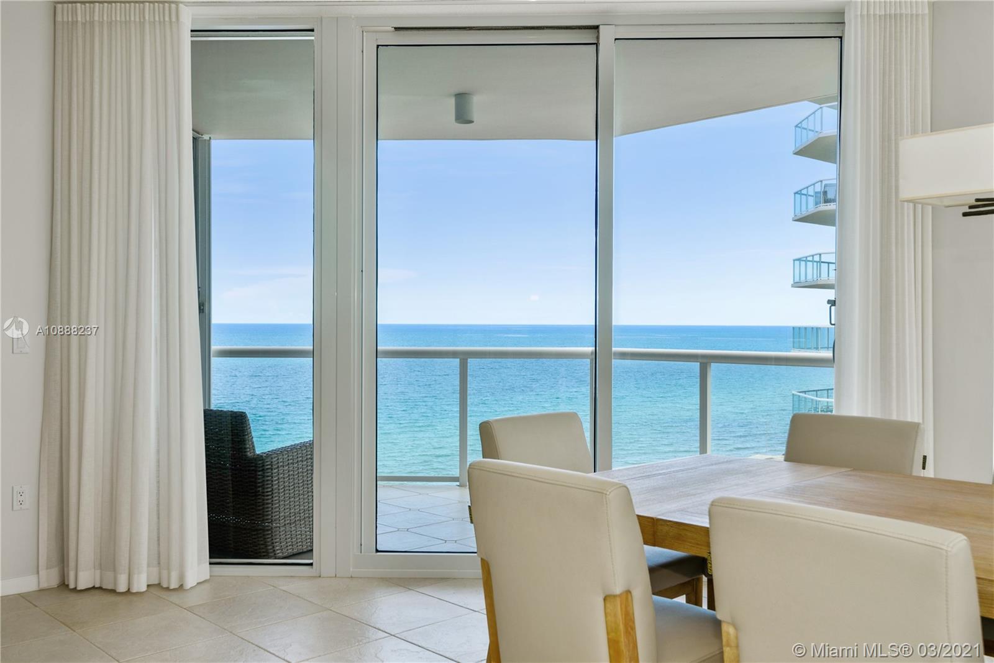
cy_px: 332
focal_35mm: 35
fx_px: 966
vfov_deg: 37.9
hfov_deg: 54.4
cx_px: 497
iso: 250
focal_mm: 35
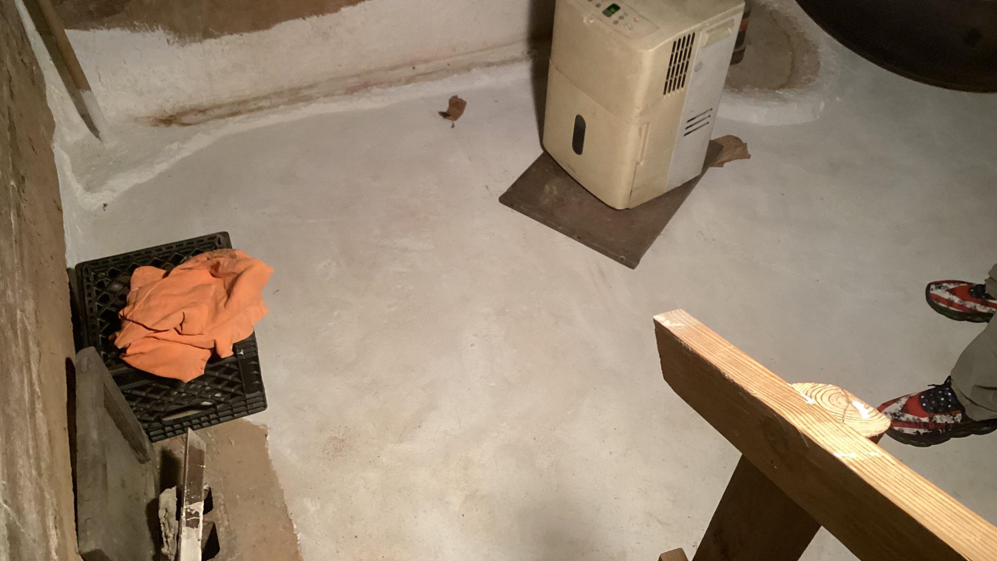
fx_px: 899
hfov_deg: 58.0
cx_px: 499
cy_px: 191
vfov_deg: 34.4
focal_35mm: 34
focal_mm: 3.3
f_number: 2.4
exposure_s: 1/30
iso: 400
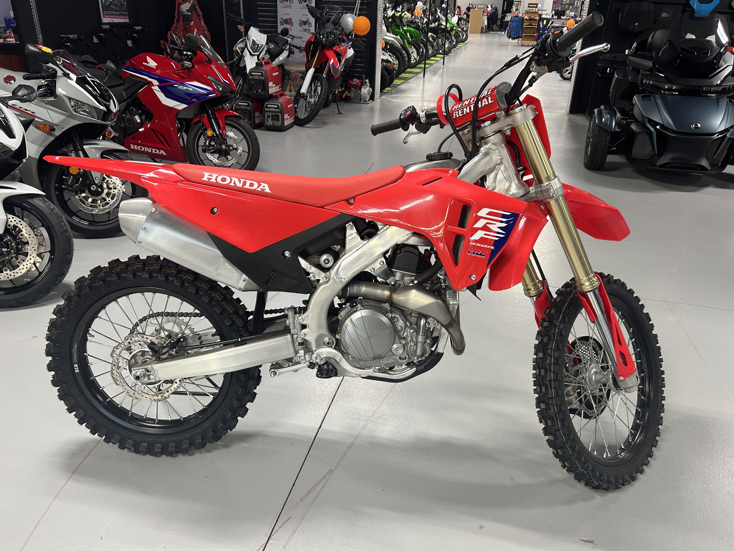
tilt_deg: -25.0
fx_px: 551
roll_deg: -1.8
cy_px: 276
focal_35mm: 26
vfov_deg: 53.1
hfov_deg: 67.3
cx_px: 367
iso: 125
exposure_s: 1/60
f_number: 1.5
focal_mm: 5.7
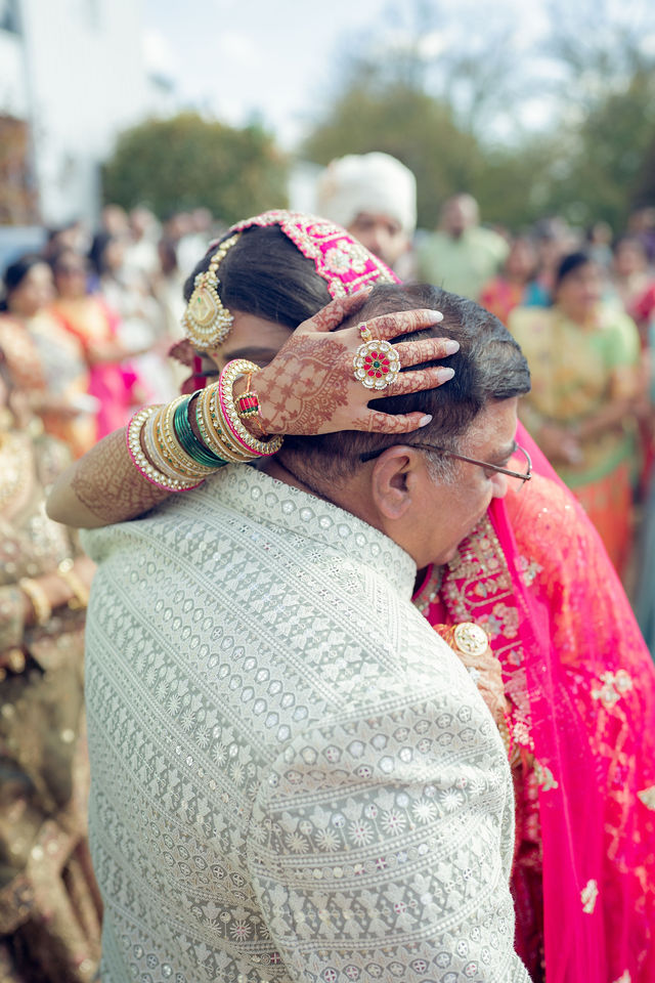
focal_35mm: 35
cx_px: 328
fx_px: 955
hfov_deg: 37.9
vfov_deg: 54.4
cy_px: 492
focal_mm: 35
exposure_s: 1/1600
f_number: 2.2
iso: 125
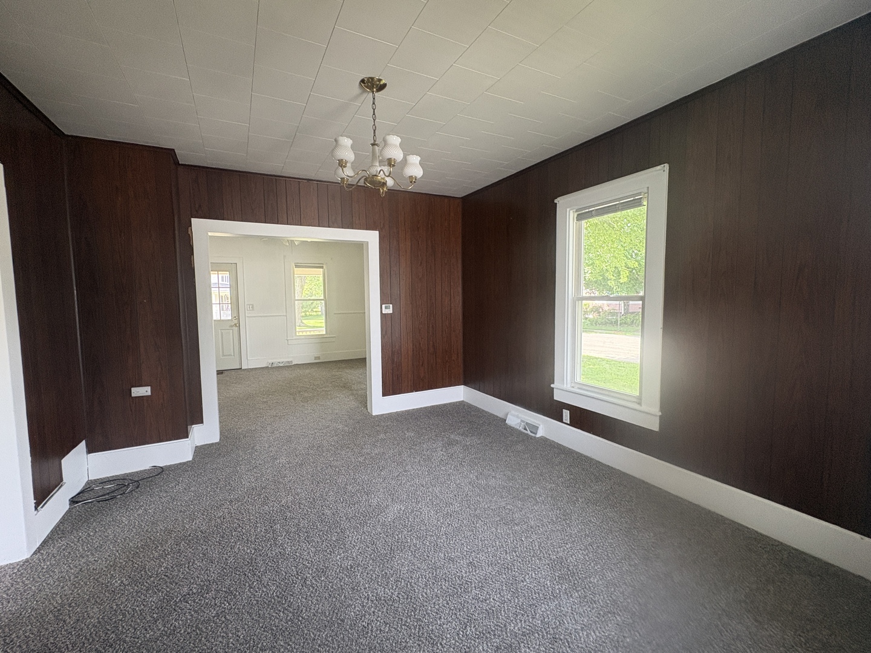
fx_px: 352
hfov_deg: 102.1
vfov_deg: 85.7
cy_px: 326
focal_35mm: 14
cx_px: 436
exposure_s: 1/85
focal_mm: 2.22
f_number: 2.2
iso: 200
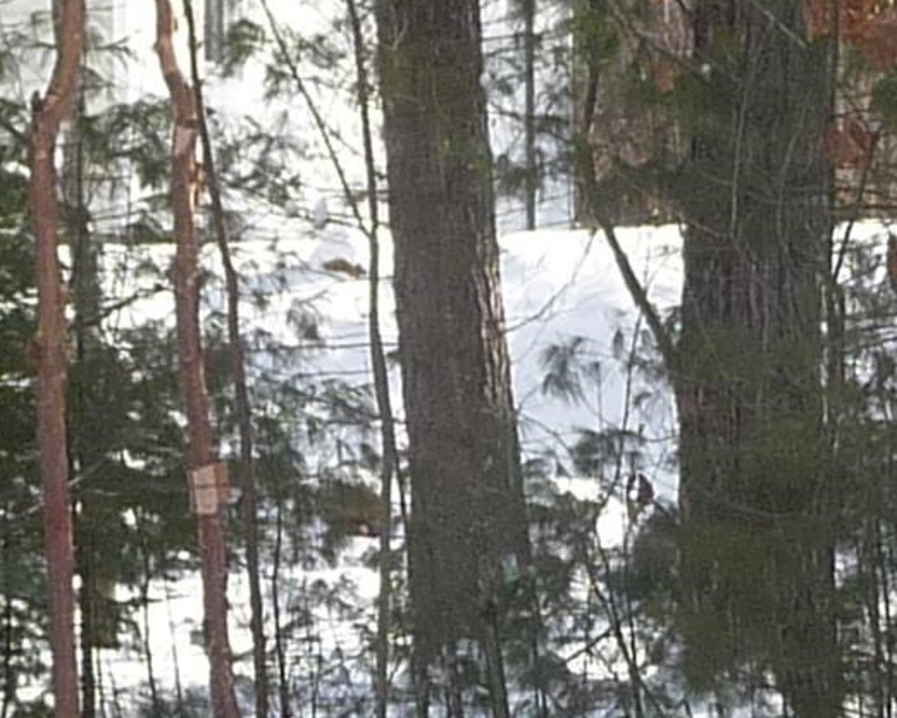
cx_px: 470
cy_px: 408
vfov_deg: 8.4
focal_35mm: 184
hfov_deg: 10.5
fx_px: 4886
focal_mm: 5
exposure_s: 1/320
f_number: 3.4
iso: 100
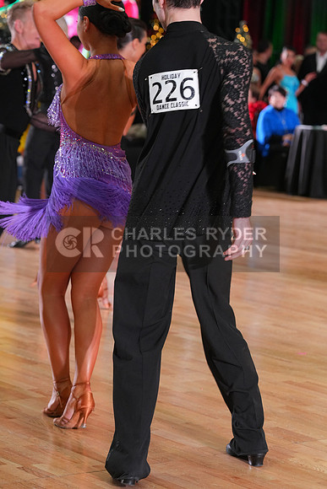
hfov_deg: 11.6
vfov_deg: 17.3
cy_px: 244
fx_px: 1607
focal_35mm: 118
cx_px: 164
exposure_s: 1/200
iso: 2500
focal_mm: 118
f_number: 5
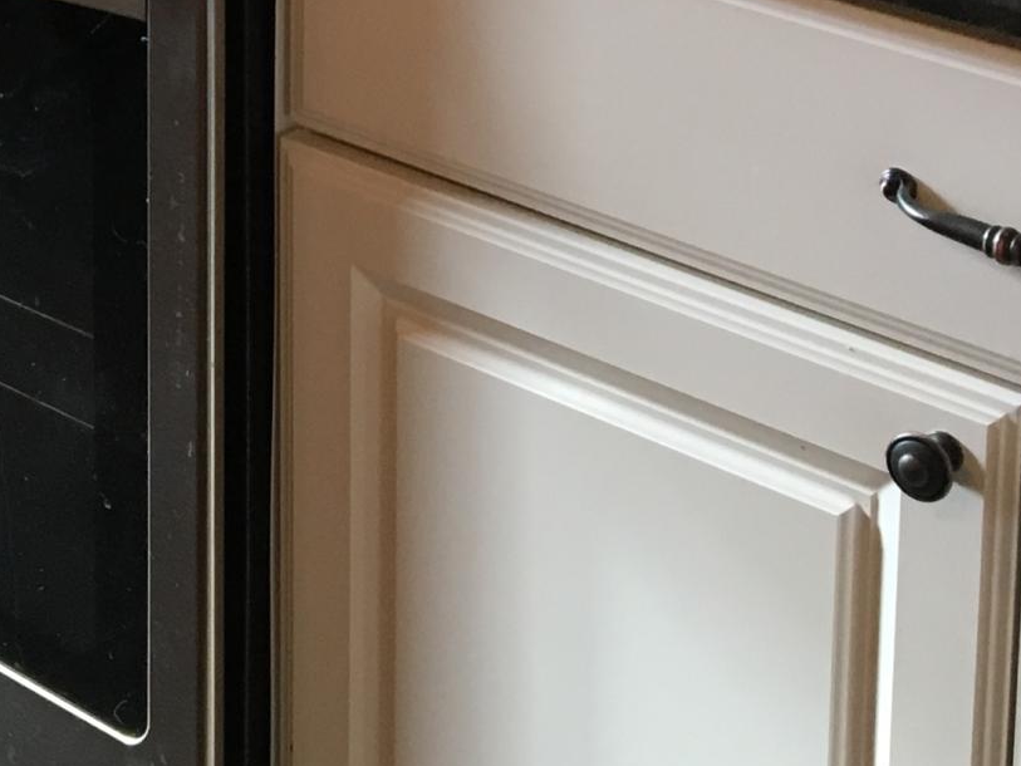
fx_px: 3156
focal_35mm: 107
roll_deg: +0.4
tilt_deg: -13.2
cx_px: -151
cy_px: -427
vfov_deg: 13.0
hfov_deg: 17.6
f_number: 2.2
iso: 40
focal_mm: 4.15
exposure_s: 1/30
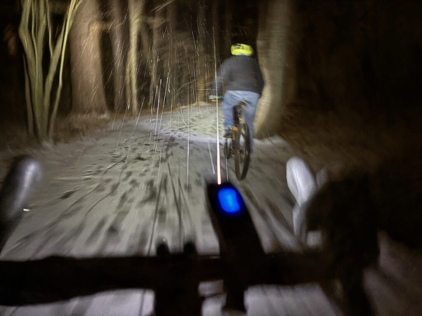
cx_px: 211
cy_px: 158
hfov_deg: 67.3
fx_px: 317
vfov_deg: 53.1
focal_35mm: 26
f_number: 1.6
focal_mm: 5.96
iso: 1600
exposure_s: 1/15
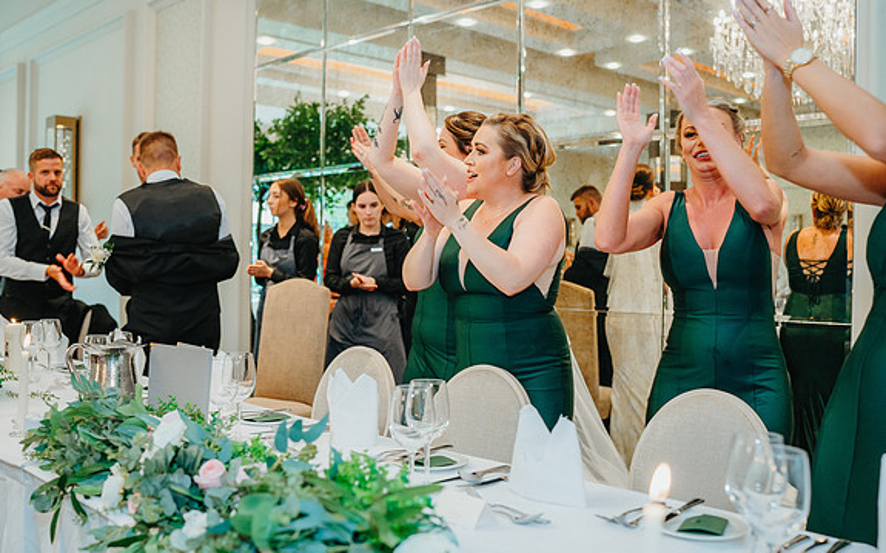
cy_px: 281
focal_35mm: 36
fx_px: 869
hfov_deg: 54.0
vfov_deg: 35.3
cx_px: 441
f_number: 2.8
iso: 1600
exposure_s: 1/125
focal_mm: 35
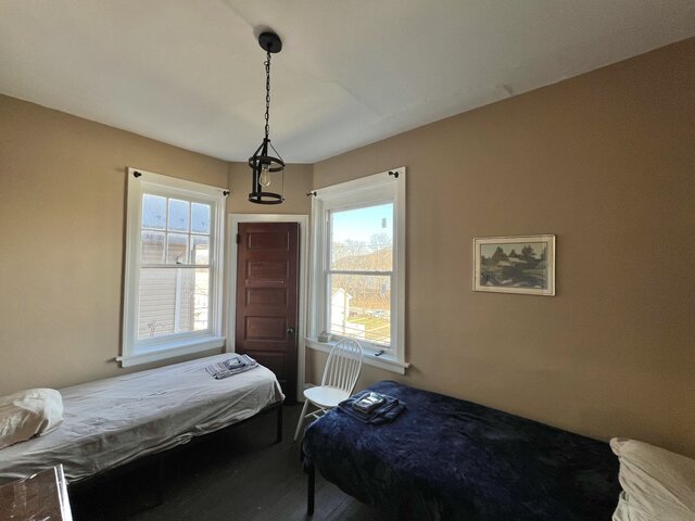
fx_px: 261
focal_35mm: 13
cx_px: 348
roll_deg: -0.7
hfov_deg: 106.2
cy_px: 260
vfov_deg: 89.9
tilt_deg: +1.1
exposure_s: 1/120
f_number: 1.8
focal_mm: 1.57
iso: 40
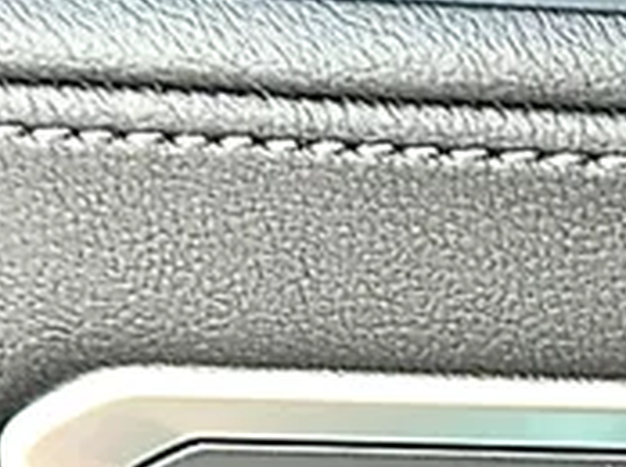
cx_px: 835
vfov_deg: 10.9
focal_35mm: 133
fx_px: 2402
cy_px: 612
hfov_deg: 14.2
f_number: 1.78
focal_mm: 6.86
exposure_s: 1/61
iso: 160
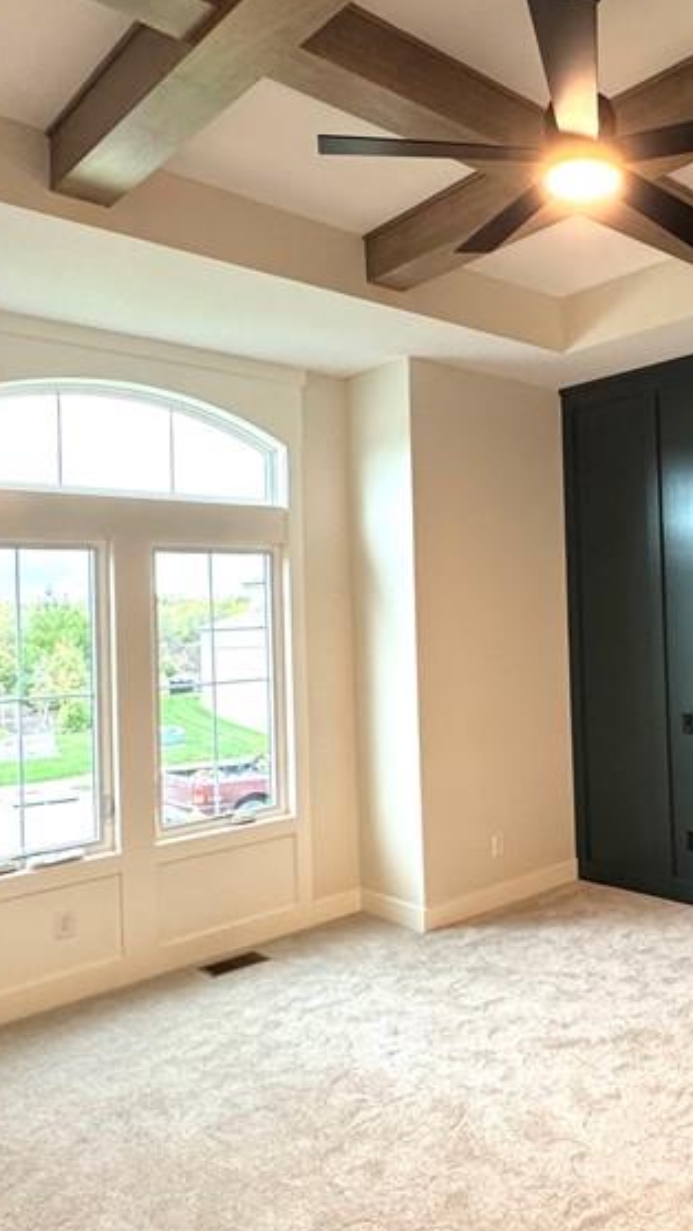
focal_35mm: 28
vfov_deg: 67.9
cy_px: 593
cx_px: 609
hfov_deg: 38.9
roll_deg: +2.4
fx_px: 914
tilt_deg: +0.4
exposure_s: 1/60
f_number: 2.2
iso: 400
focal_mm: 2.22
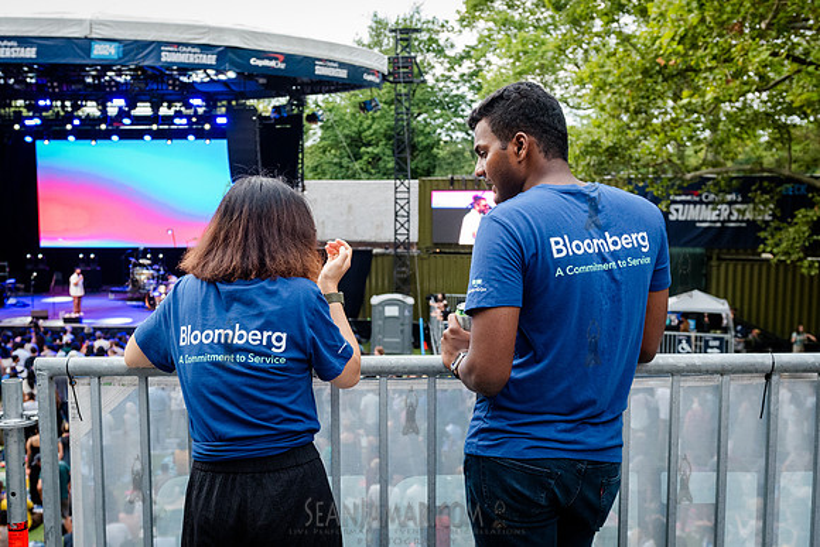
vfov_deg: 31.9
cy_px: 296
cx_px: 363
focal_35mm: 42
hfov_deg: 46.3
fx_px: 957
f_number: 4
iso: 2000
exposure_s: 1/250
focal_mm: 31
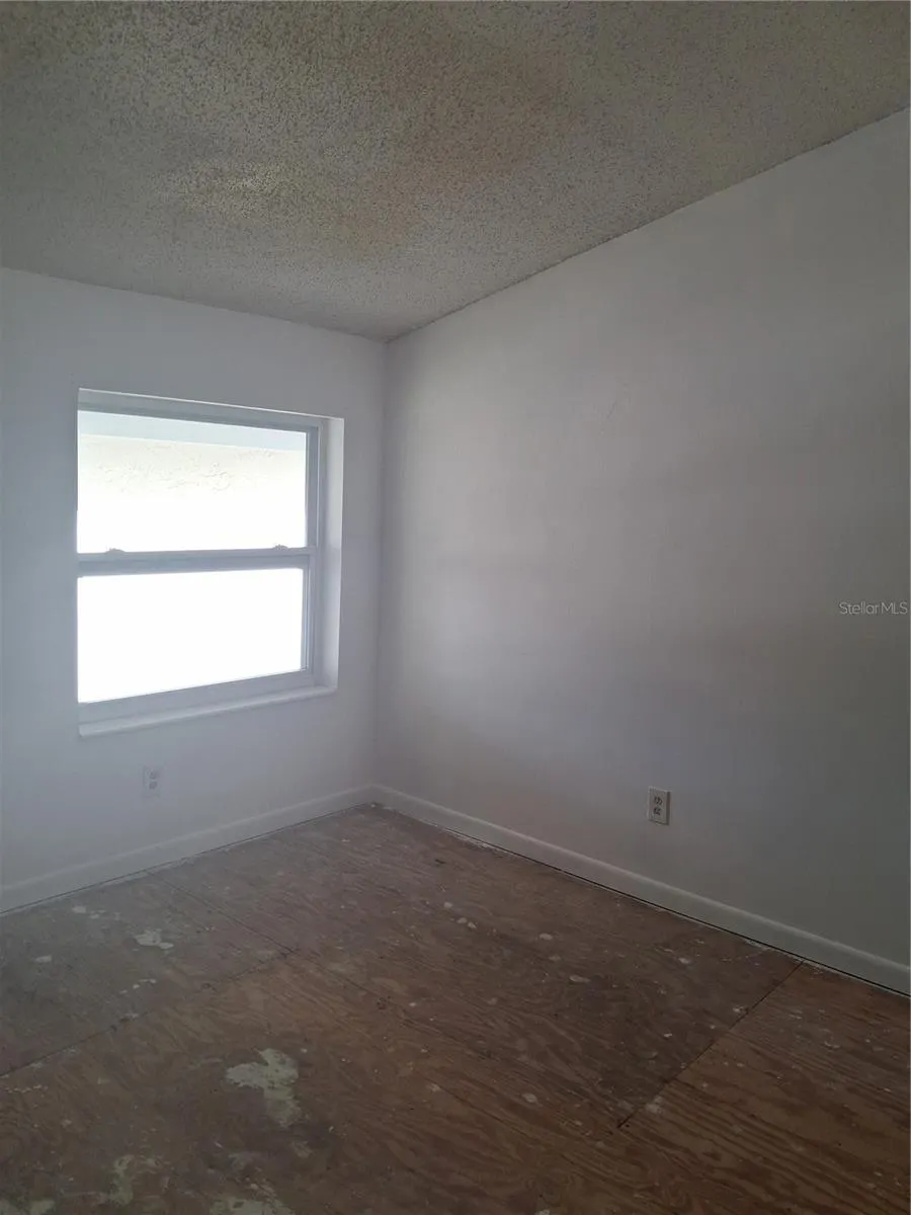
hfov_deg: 51.4
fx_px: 947
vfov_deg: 65.3
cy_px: 608
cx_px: 456
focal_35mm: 27
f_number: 1.8
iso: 50
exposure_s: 1/100
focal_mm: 4
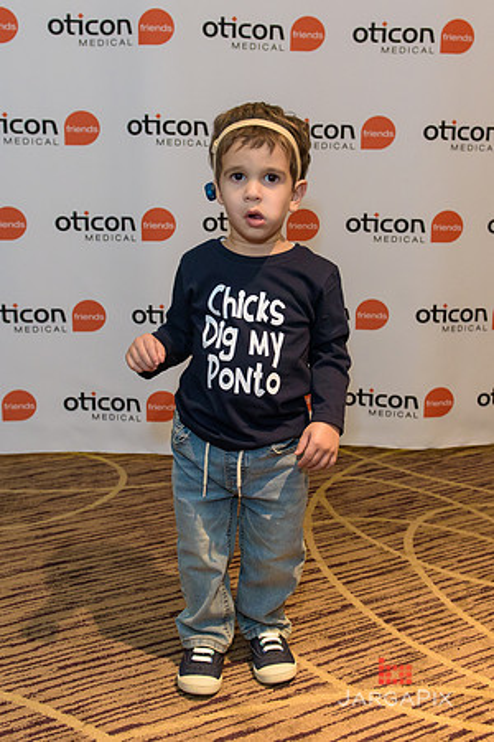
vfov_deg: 45.5
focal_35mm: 43
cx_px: 244
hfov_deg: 31.2
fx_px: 883
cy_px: 354
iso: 1600
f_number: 3.2
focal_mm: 26
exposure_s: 1/125
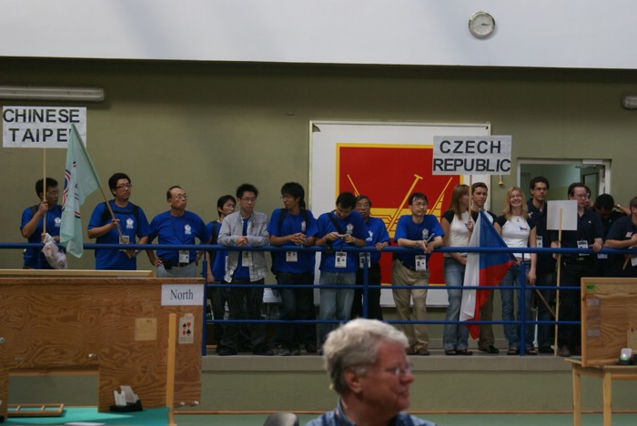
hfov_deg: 19.4
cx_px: 318
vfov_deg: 13.1
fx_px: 1859
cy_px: 213
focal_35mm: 105
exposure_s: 1/100
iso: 400
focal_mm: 70
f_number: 5.6
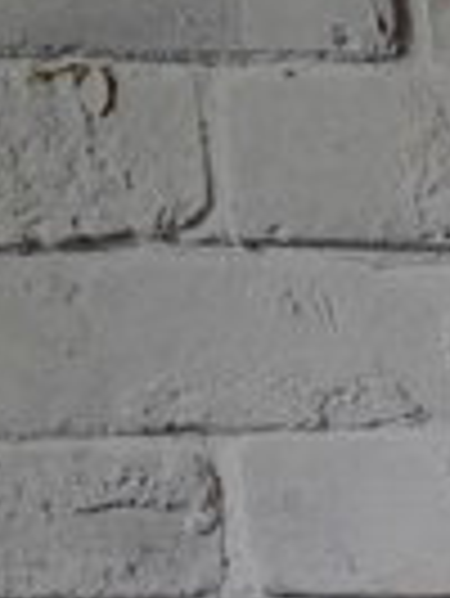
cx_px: 792
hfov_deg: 14.3
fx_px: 1592
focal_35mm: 92
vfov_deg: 20.9
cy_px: 524
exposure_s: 1/40
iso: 250
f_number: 1.8
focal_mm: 5.54
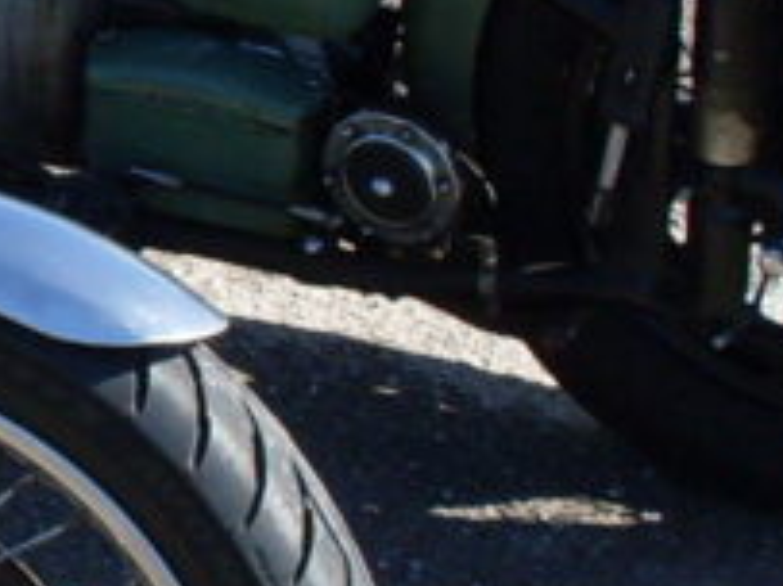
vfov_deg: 7.7
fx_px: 4340
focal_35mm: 192
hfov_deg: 9.9
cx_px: -517
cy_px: 200
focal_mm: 6.3
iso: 80
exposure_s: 1/125
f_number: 8.4
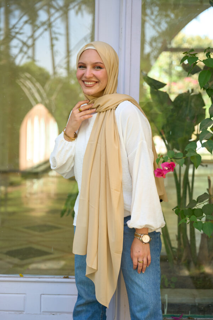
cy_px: 160
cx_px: 106
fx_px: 485
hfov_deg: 24.7
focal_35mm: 55
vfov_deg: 36.4
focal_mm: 54.7
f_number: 2.8
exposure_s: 1/500
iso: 400
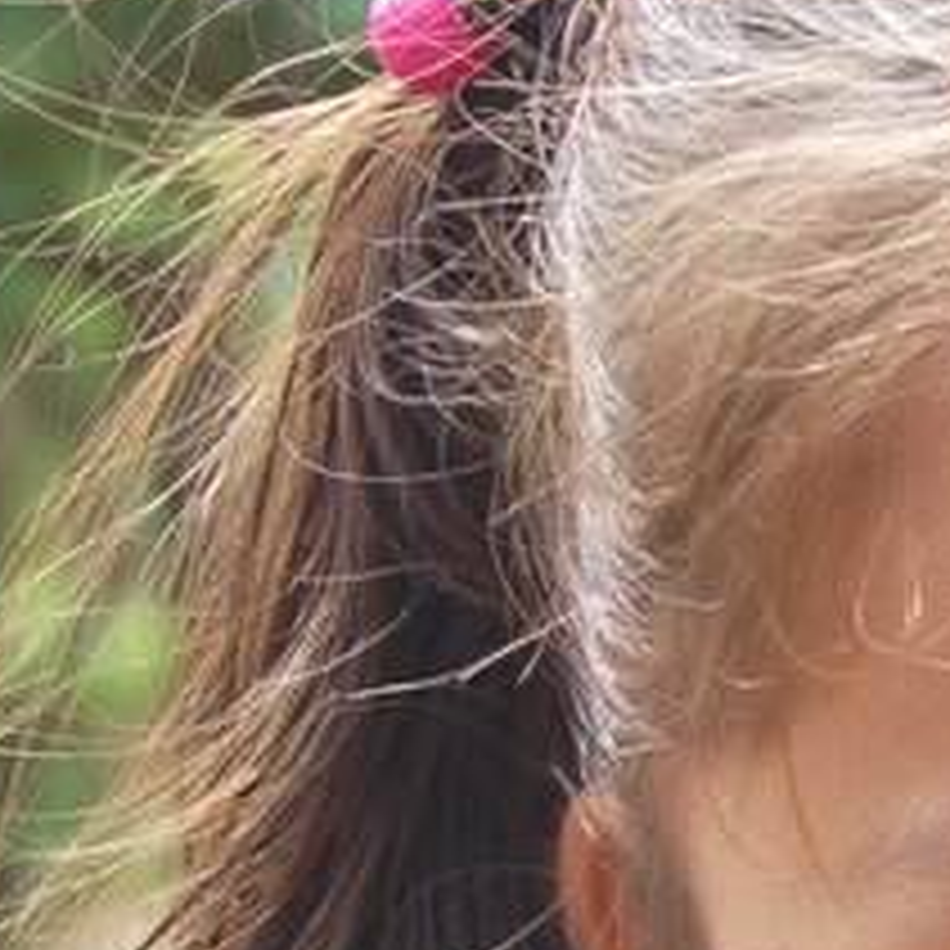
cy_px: 745
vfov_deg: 7.1
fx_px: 7669
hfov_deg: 6.9
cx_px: 1589
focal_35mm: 247
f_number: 7.1
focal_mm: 40
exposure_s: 1/200
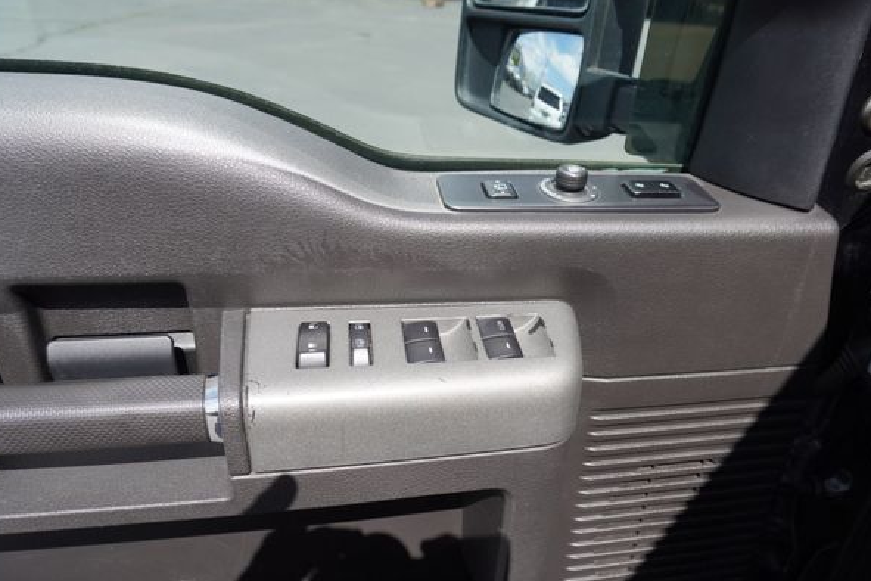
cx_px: 452
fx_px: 629
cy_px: 310
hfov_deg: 69.4
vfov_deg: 49.5
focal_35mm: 26
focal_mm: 16
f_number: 5.6
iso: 100
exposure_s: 1/320
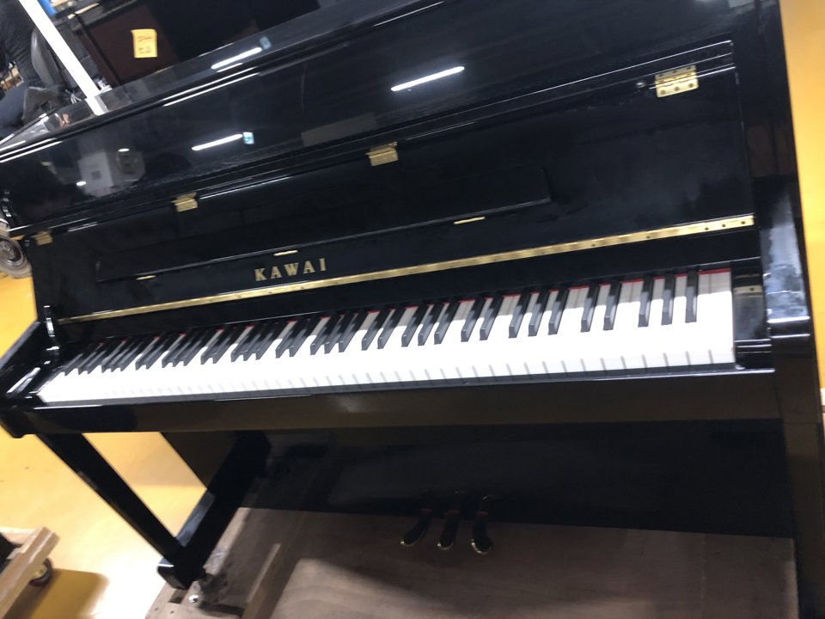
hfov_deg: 63.4
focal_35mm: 28
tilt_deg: -30.8
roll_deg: +25.6
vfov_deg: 49.7
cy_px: 310
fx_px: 667
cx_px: 412
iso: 100
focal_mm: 3.99
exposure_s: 1/6
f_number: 1.8
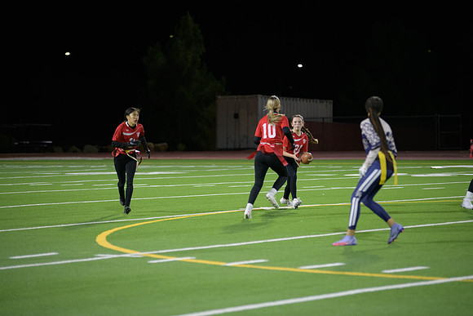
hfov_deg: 13.2
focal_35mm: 155
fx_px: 2037
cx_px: 236
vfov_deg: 8.9
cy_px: 158
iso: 3200
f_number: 2.8
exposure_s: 1/640
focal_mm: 155
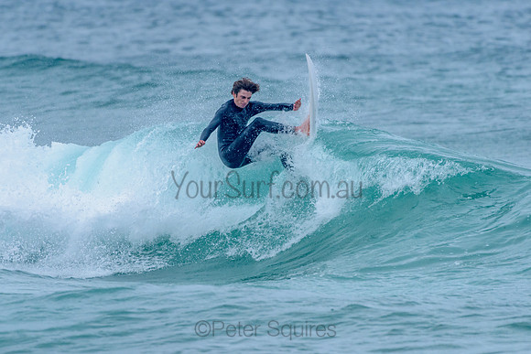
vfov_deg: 2.2
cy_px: 187
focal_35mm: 628
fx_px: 9261
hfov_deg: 3.3
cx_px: 210
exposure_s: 1/2000
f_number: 5.6
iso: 800
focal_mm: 500
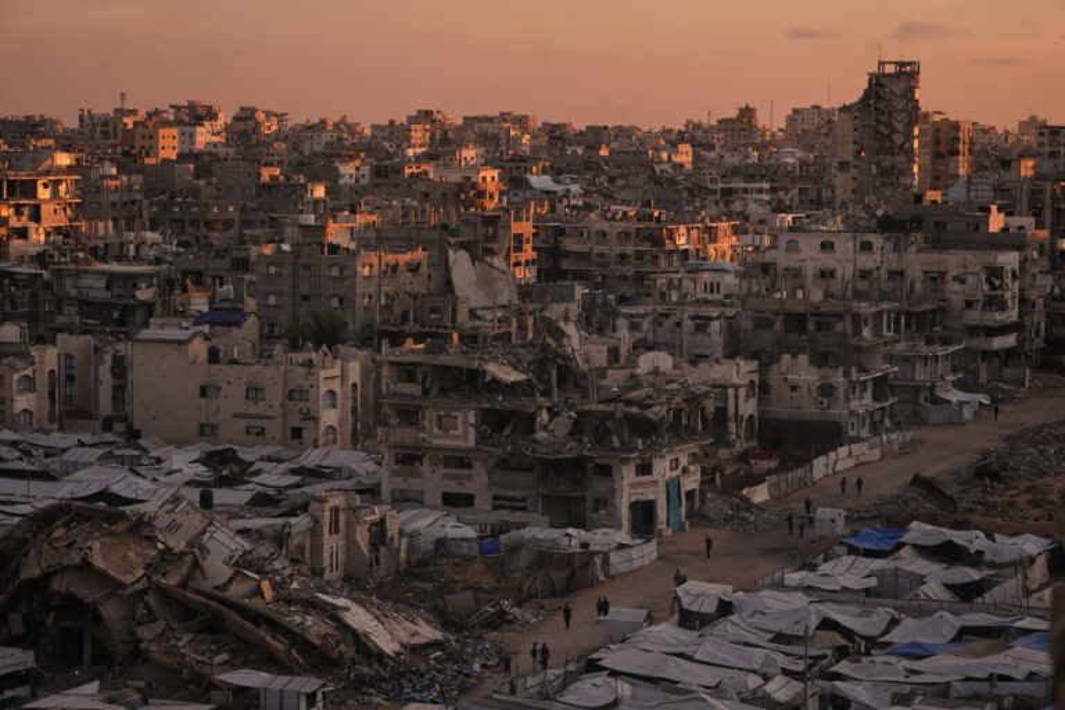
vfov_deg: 13.7
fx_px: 2958
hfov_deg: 20.4
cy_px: 355
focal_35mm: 100
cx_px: 532
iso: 400
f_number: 5
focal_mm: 100
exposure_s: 1/1250
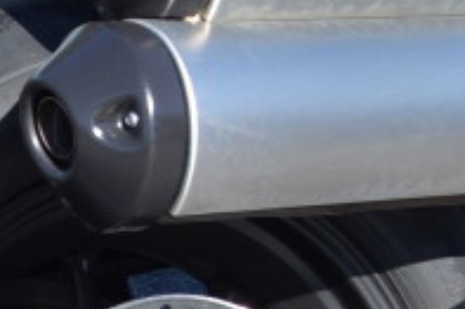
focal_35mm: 201
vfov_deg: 6.8
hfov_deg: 10.1
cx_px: 578
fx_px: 2594
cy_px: 59
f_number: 7.1
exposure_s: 1/200
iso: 100
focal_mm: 22
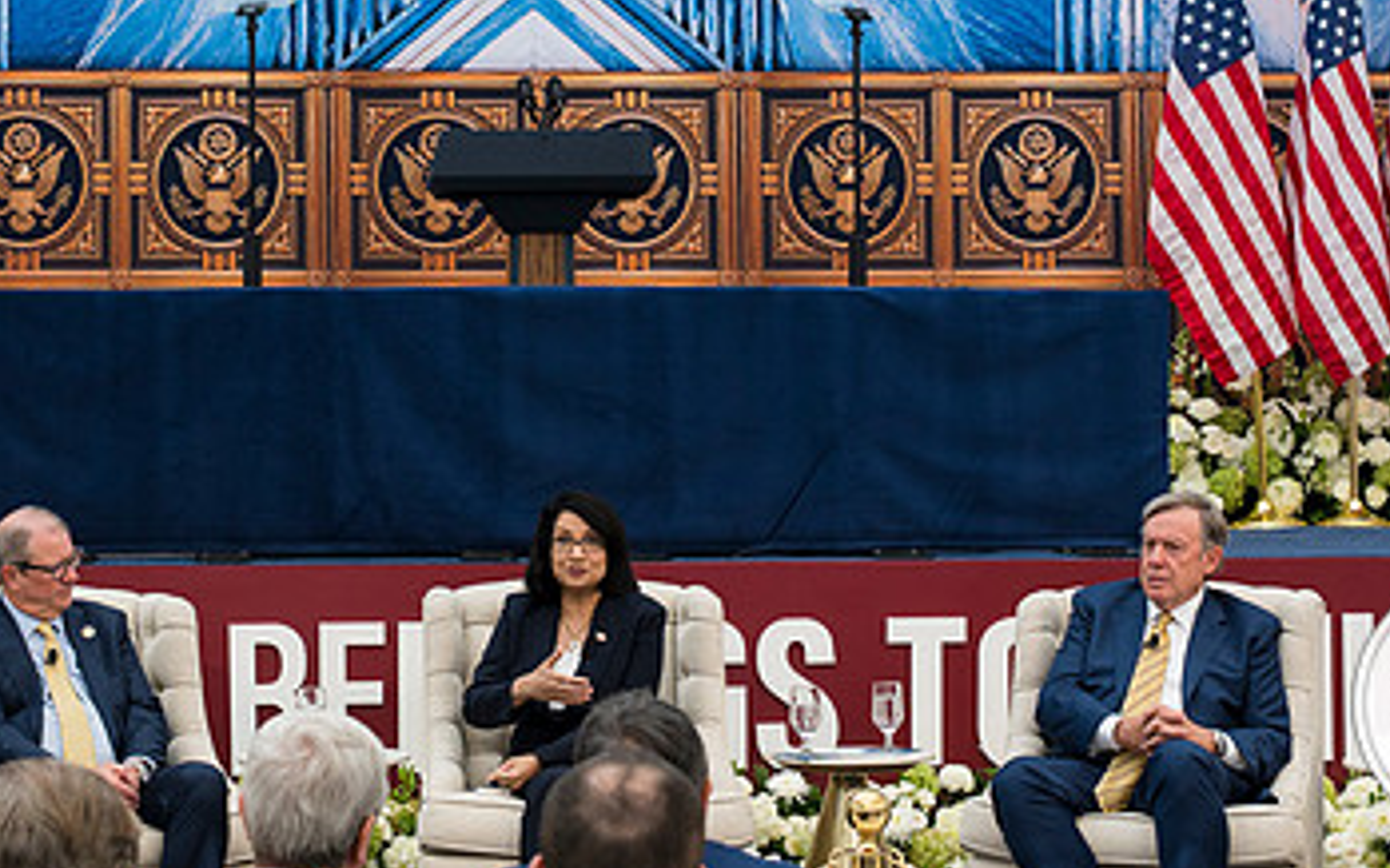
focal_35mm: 88
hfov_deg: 23.5
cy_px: 199
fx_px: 3333
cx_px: 601
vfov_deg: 14.8
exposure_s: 1/250
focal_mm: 35
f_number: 3.5
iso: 280
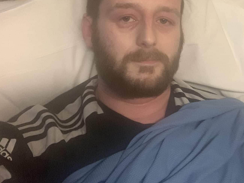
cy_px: 49
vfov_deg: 30.4
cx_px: 156
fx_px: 331
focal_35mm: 47
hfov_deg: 40.1
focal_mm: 2.87
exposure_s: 1/35
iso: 320
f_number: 2.2
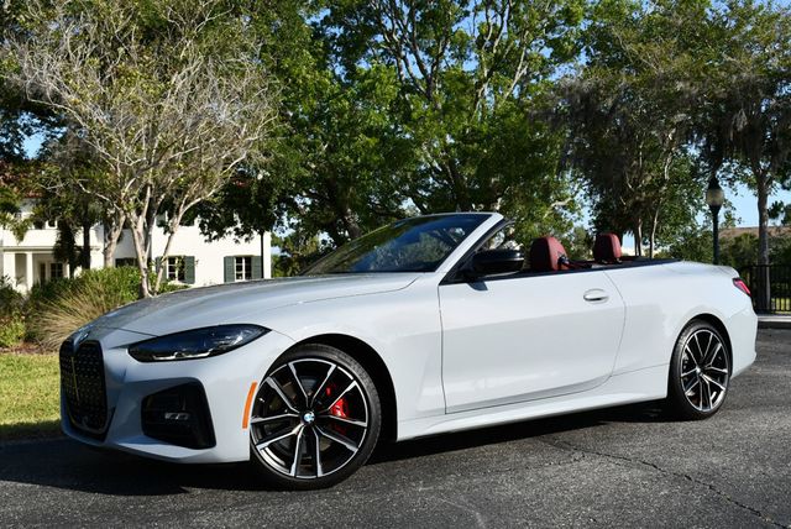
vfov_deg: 33.5
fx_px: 880
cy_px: 264
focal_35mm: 40
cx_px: 396
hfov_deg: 48.4
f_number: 8
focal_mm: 20
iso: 110
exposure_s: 1/250
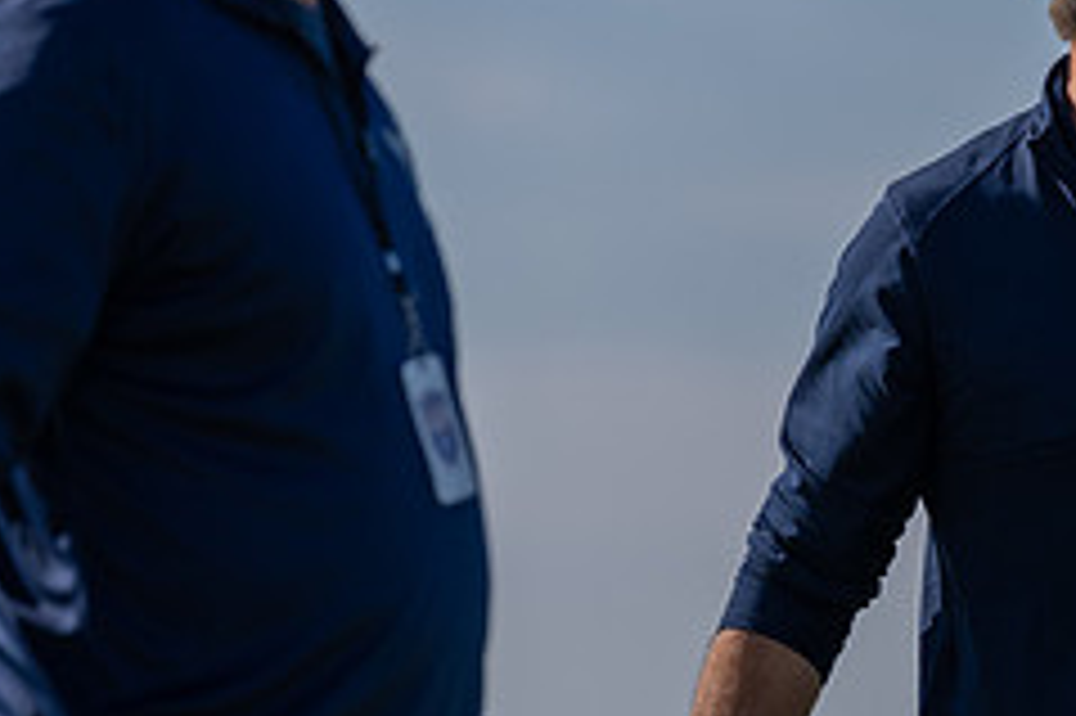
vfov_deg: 2.5
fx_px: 16158
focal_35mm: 541
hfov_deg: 3.8
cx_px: 1206
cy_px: 314
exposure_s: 1/2000
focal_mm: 200
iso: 100
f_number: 3.5
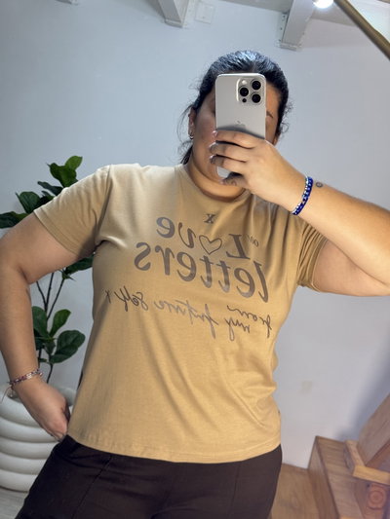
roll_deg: -10.4
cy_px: 260
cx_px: 195
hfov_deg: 30.3
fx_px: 721
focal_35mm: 48
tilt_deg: -18.8
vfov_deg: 39.6
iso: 125
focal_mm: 6.76
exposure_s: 1/100
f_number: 1.78
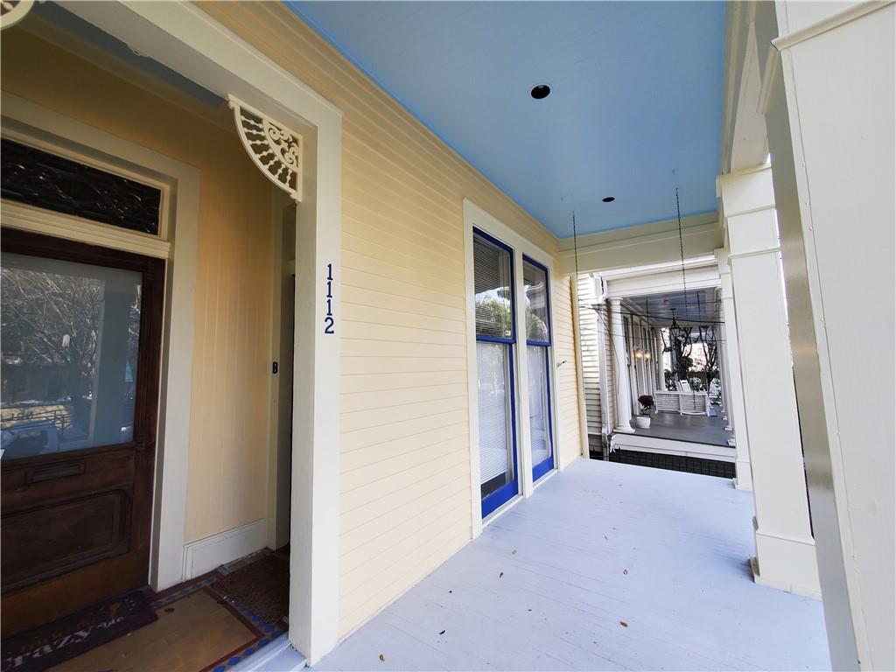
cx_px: 448
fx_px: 336
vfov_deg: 89.9
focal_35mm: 13
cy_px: 336
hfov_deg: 106.2
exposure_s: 1/120
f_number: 2.2
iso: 64
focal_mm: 1.8
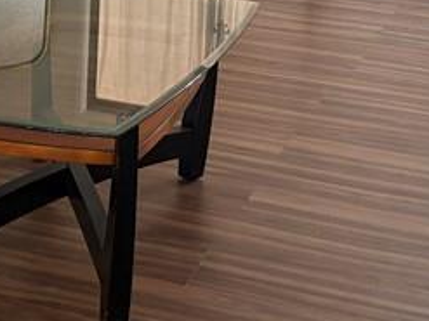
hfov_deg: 18.1
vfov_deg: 13.1
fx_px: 1338
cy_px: -137
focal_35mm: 108
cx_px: 89
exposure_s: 1/60
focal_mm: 5.96
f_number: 1.6
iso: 200
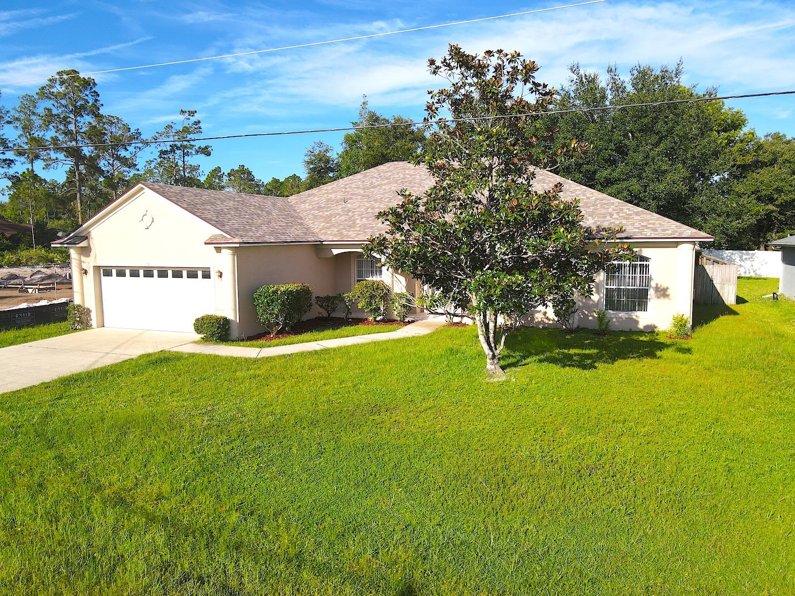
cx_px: 398
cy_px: 298
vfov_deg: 56.8
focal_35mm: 24
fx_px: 551
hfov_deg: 71.6
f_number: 2.8
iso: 100
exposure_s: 1/800
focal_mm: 4.5
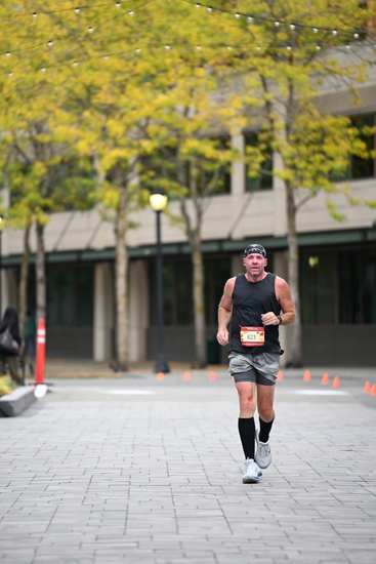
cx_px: 188
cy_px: 282
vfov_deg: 10.3
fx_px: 3131
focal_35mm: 200
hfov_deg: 6.9
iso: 640
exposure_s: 1/2000
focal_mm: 200
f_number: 2.8
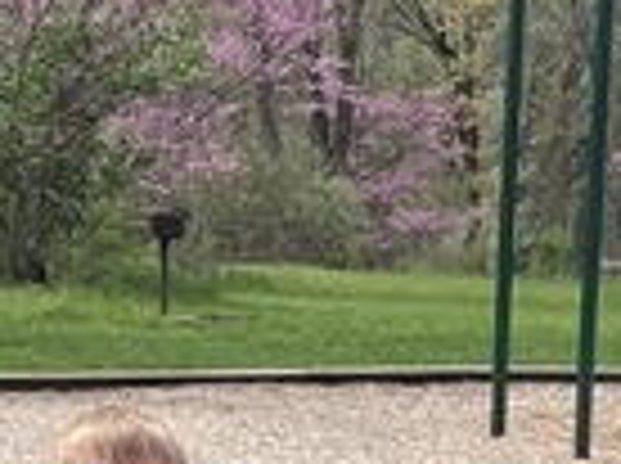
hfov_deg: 10.2
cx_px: -40
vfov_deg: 7.6
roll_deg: -0.5
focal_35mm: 193
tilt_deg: -8.0
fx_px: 3456
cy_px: 640
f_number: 1.5
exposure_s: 1/2008
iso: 50
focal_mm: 5.7
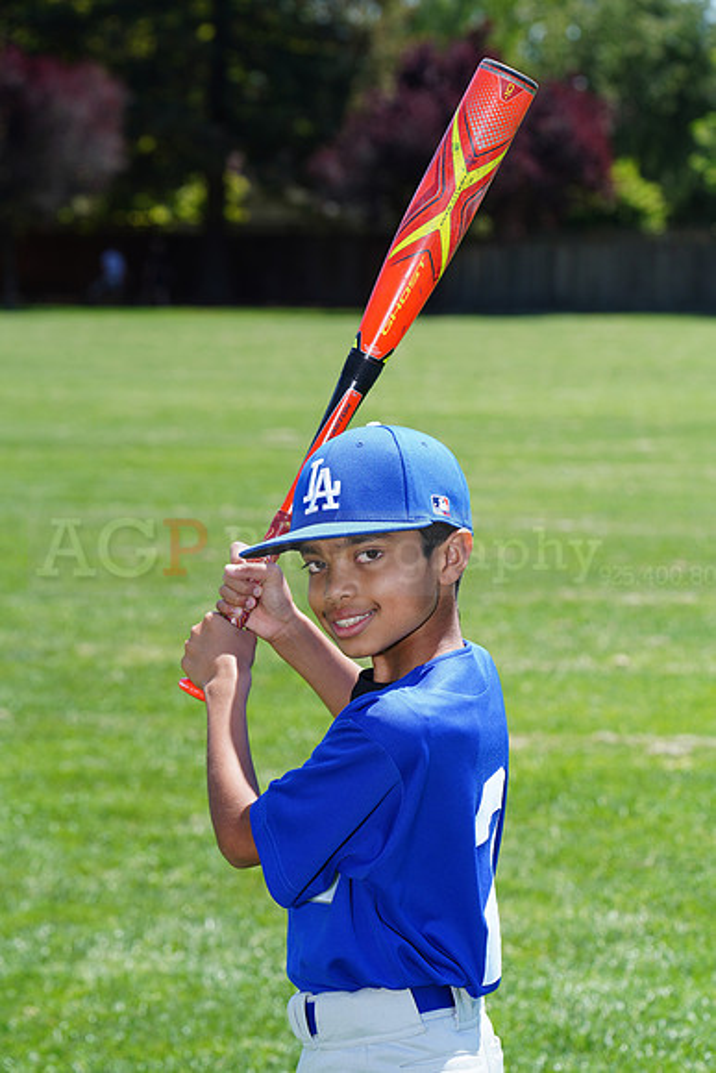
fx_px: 4502
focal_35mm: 151
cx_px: 358
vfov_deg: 13.6
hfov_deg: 9.1
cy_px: 536
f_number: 9
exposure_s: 1/200
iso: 200
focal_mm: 151
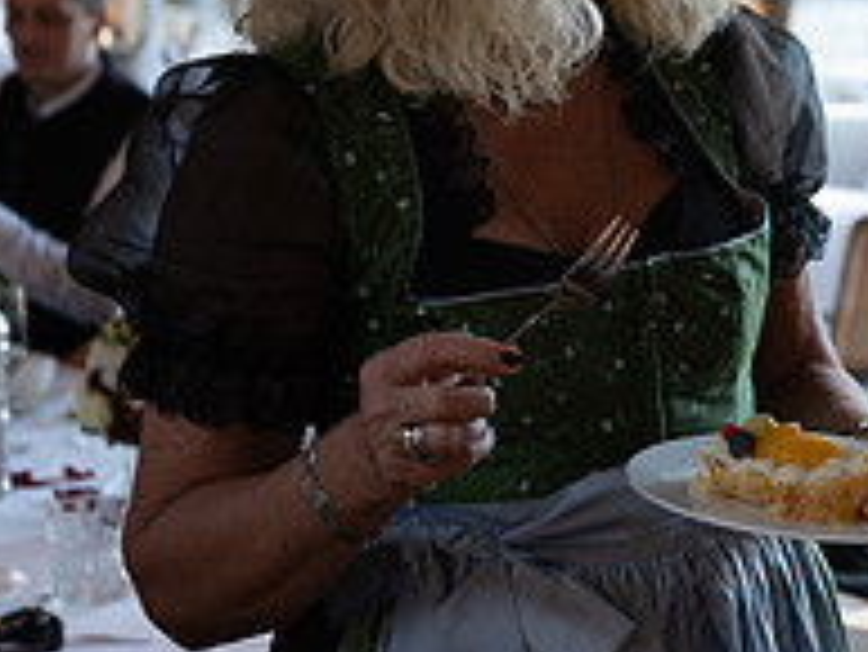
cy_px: 207
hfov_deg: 17.7
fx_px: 2609
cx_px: 1124
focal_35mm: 104
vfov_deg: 14.2
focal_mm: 36
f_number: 3.2
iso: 400
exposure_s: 1/100
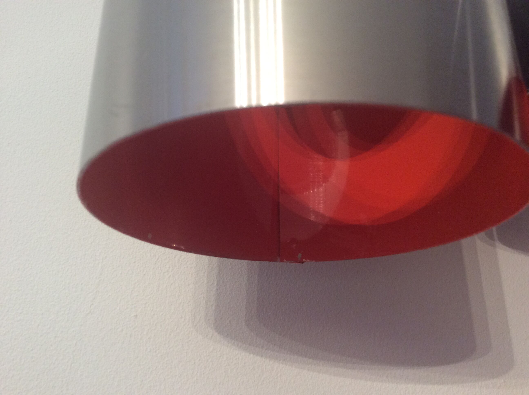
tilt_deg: +24.2
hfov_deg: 56.9
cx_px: 264
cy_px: 198
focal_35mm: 32
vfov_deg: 44.1
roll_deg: +1.6
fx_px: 488
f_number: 2.4
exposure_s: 1/25
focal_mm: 3.3
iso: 100
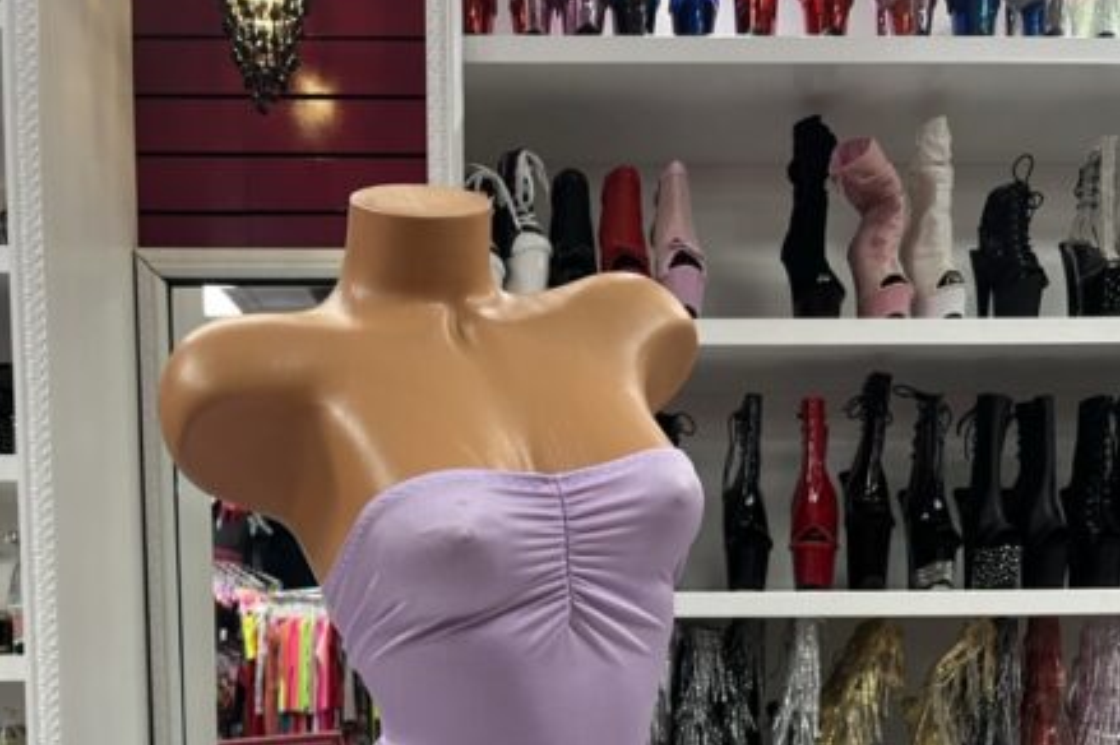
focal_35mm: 37
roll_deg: +1.3
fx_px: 1150
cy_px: 697
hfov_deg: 51.9
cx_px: 571
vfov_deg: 33.6
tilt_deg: -3.4
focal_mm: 5.7
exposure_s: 1/60
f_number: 1.5
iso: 100
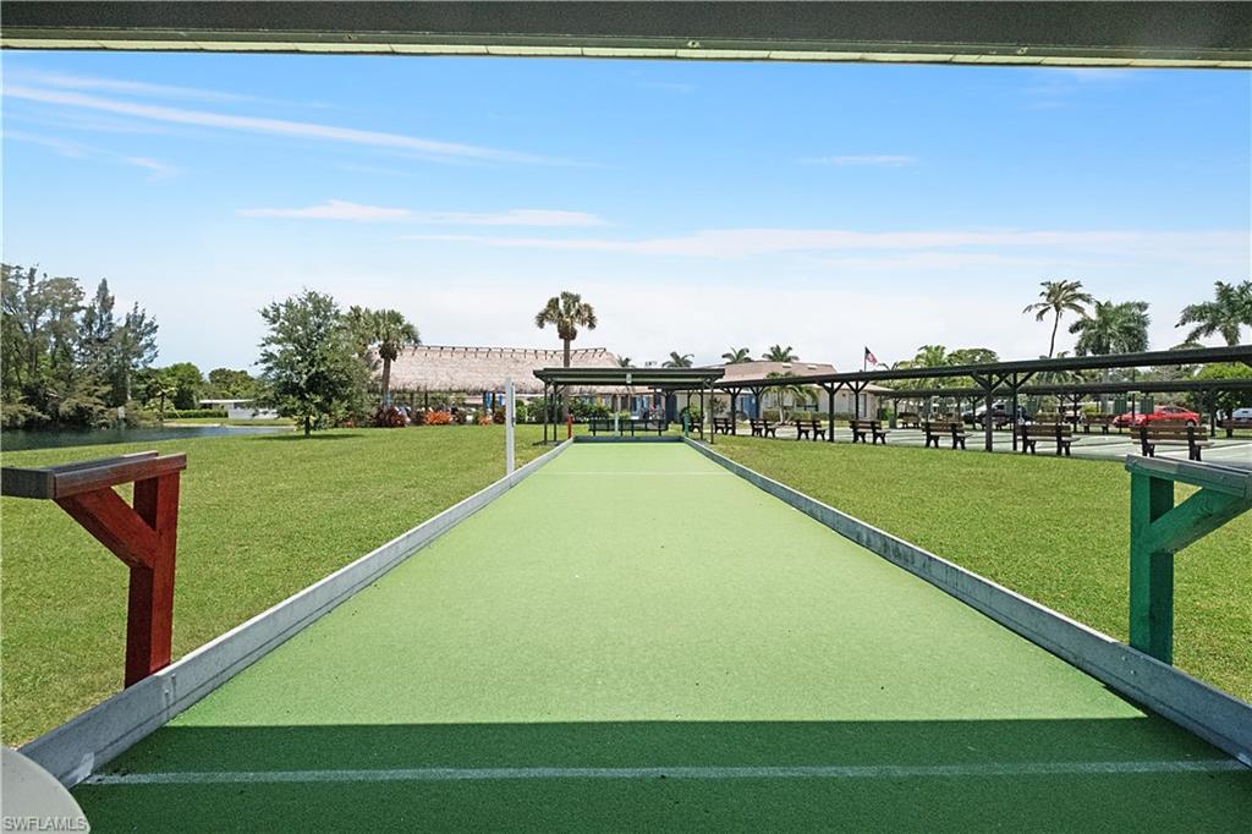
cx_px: 626
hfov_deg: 100.4
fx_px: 521
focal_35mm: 15
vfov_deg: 77.3
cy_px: 417
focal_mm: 10
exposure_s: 1/2500
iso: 6400
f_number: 9
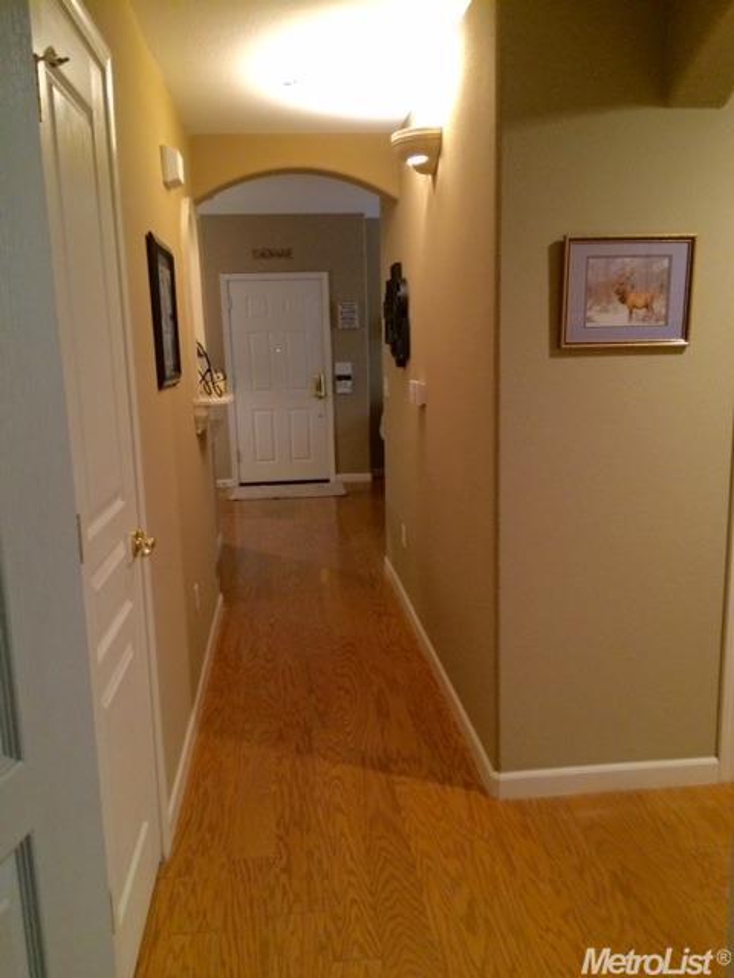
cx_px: 367
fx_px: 820
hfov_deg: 48.2
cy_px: 489
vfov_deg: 61.7
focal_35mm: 29
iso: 320
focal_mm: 4.15
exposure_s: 1/20
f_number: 2.2
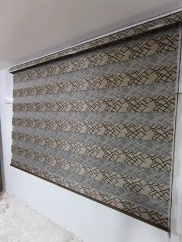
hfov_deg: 78.1
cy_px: 121
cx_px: 91
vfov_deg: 94.5
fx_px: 112
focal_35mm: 16
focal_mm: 1.65
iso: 500
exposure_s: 1/33.3
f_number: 2.2
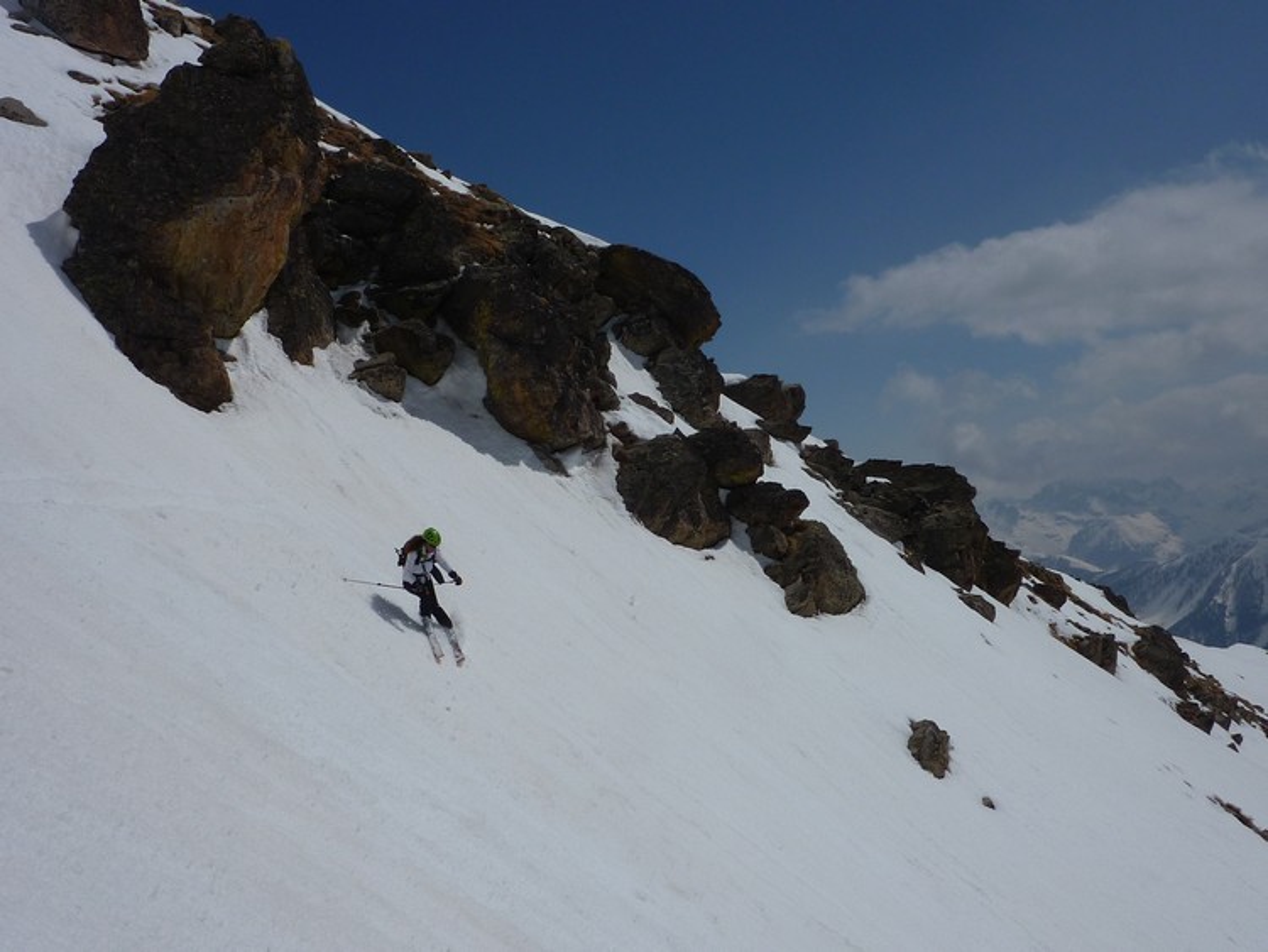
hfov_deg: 53.9
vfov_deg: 41.8
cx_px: 634
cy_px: 476
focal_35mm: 34
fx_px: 1246
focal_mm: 4.7
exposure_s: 1/2000
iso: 80
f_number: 6.3
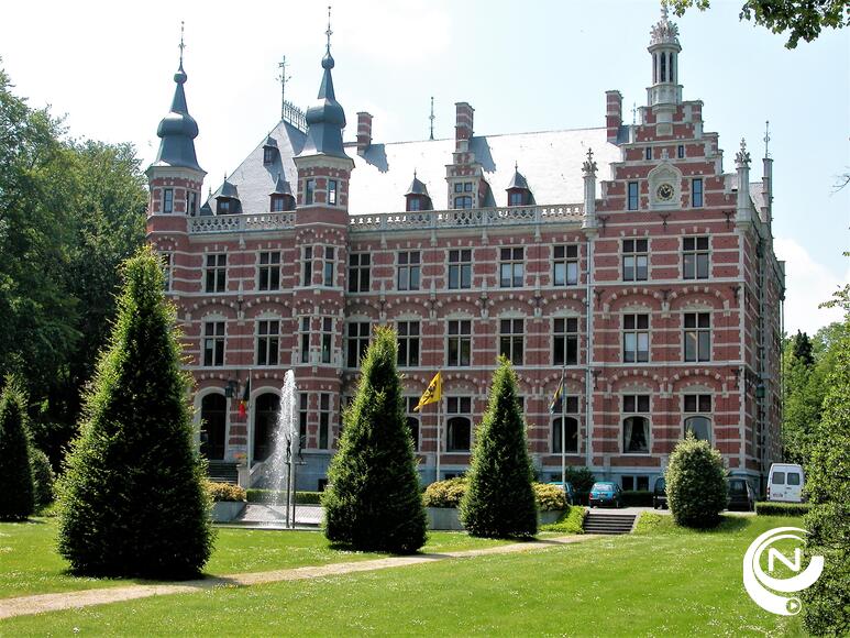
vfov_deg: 27.0
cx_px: 425
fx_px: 1326
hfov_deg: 35.5
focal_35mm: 54
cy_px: 319
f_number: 6.2
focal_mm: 13.7
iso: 100
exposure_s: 1/301
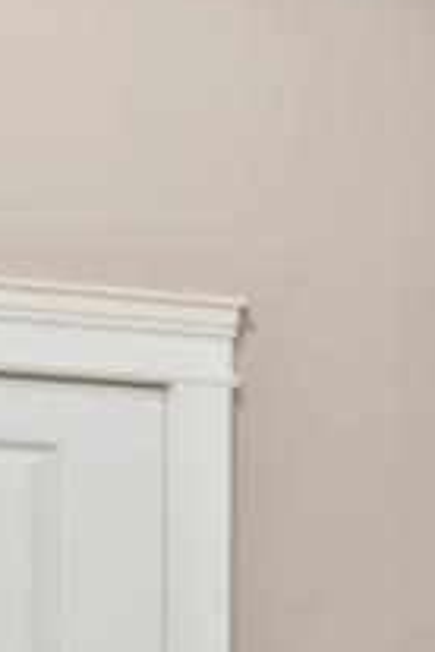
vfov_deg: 12.1
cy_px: 650
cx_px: 2099
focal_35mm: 168
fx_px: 3045
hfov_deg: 5.9
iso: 400
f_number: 7.1
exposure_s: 1/5
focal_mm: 17
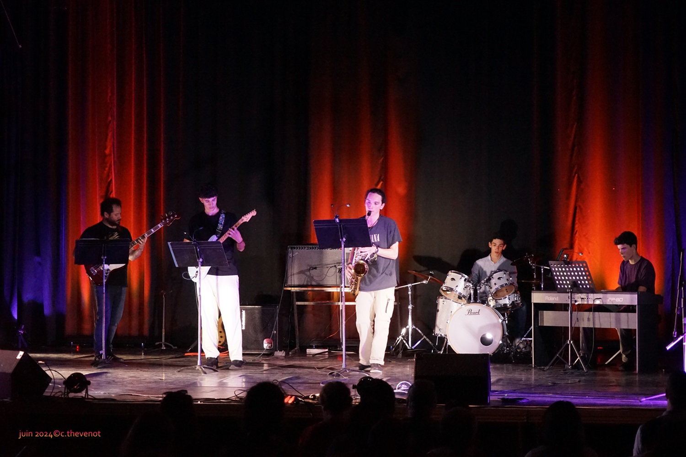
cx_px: 343
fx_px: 1581
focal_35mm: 83
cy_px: 228
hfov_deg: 24.5
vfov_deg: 16.5
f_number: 5.6
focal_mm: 83
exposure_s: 1/50
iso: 6400
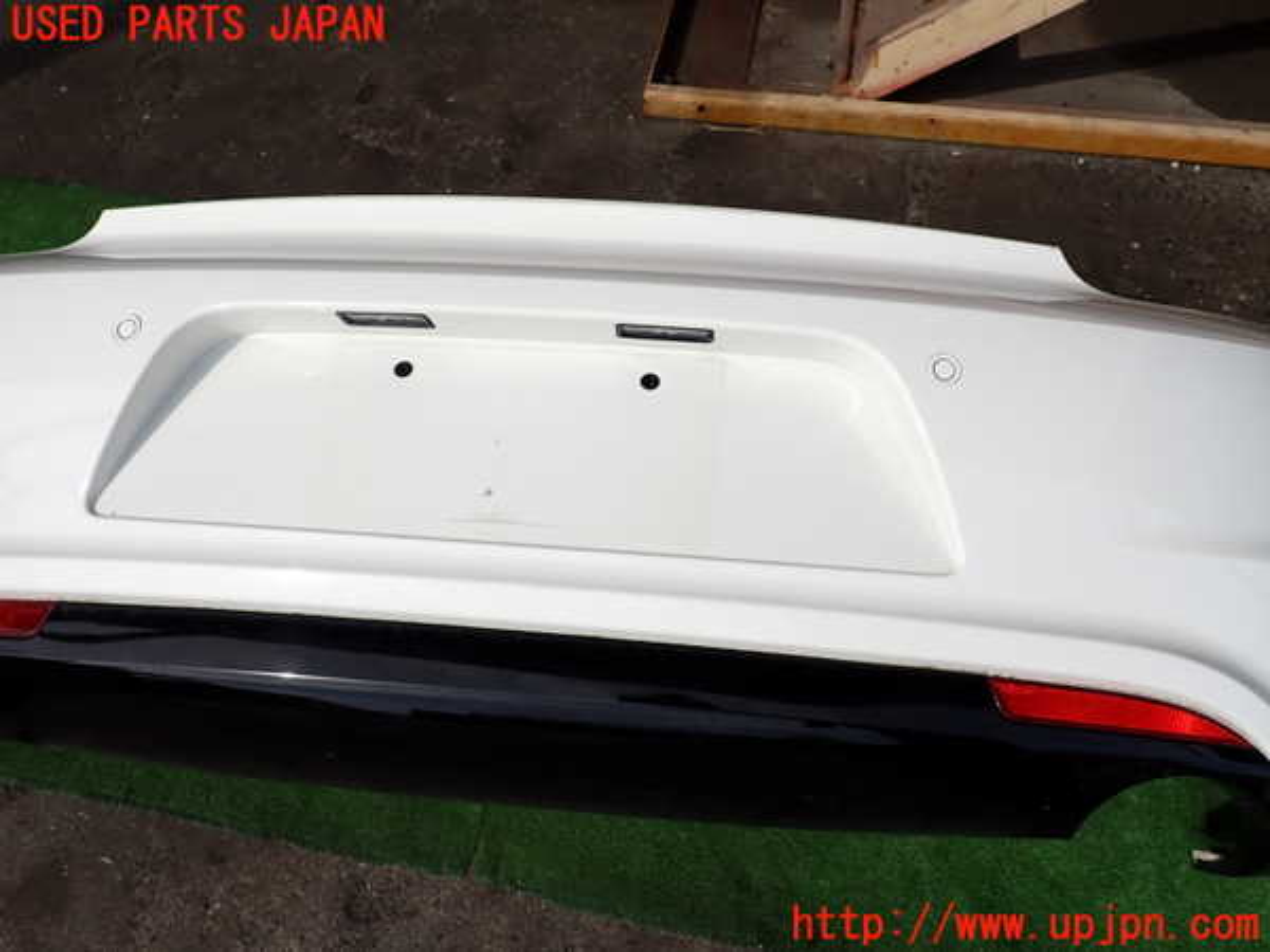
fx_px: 917
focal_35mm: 25
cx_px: 635
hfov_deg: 69.4
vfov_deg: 54.9
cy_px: 476
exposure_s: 1/200
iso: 100
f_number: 8
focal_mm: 4.5
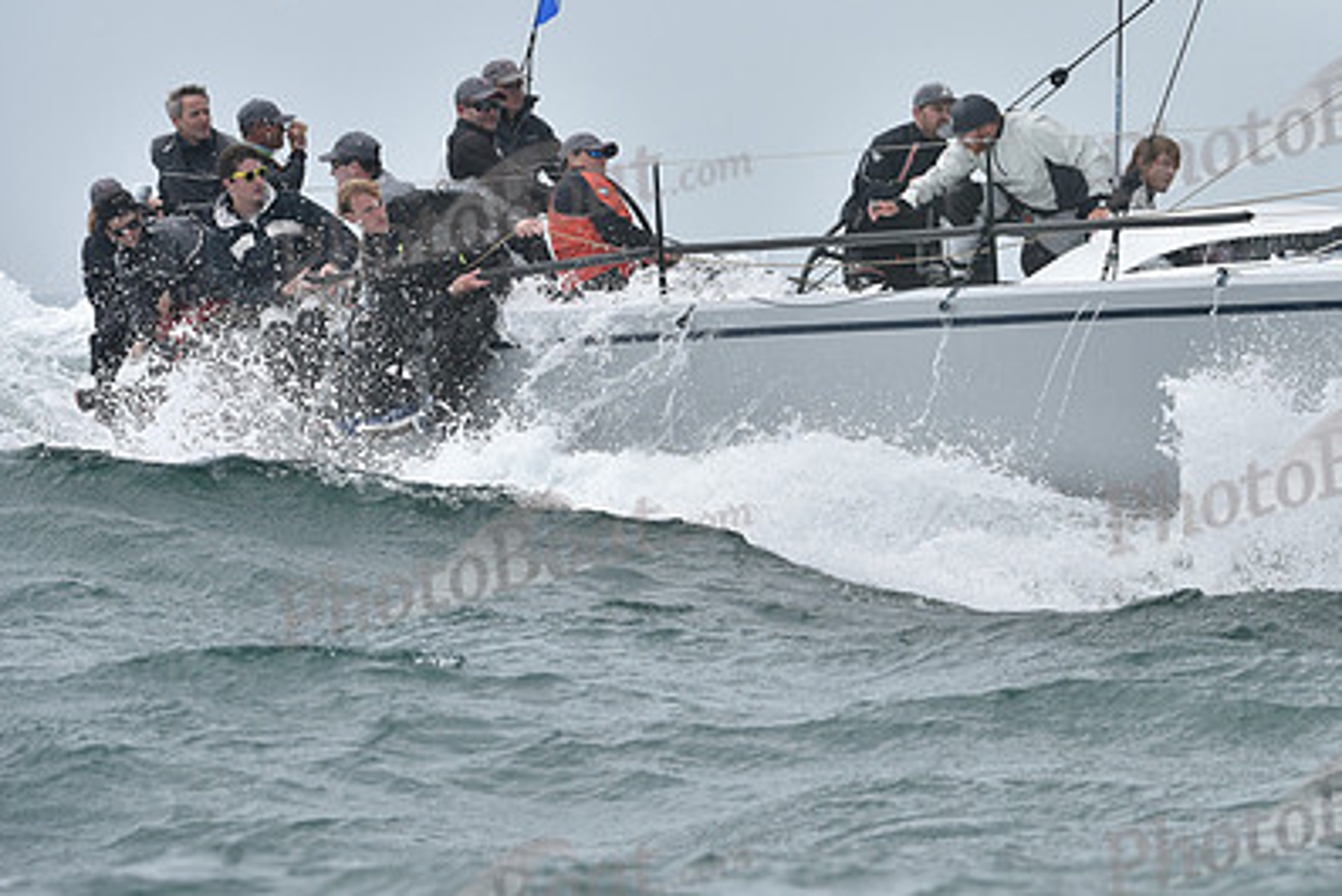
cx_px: 930
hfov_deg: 7.0
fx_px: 10888
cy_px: 340
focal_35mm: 292
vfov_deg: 4.7
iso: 320
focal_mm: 200
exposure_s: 1/1000
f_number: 7.1
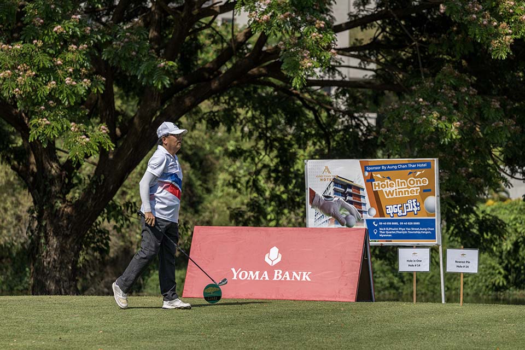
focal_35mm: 145
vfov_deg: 9.5
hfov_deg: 14.2
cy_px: 175
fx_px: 2114
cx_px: 262
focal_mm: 145
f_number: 4.5
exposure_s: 1/5000
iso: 560
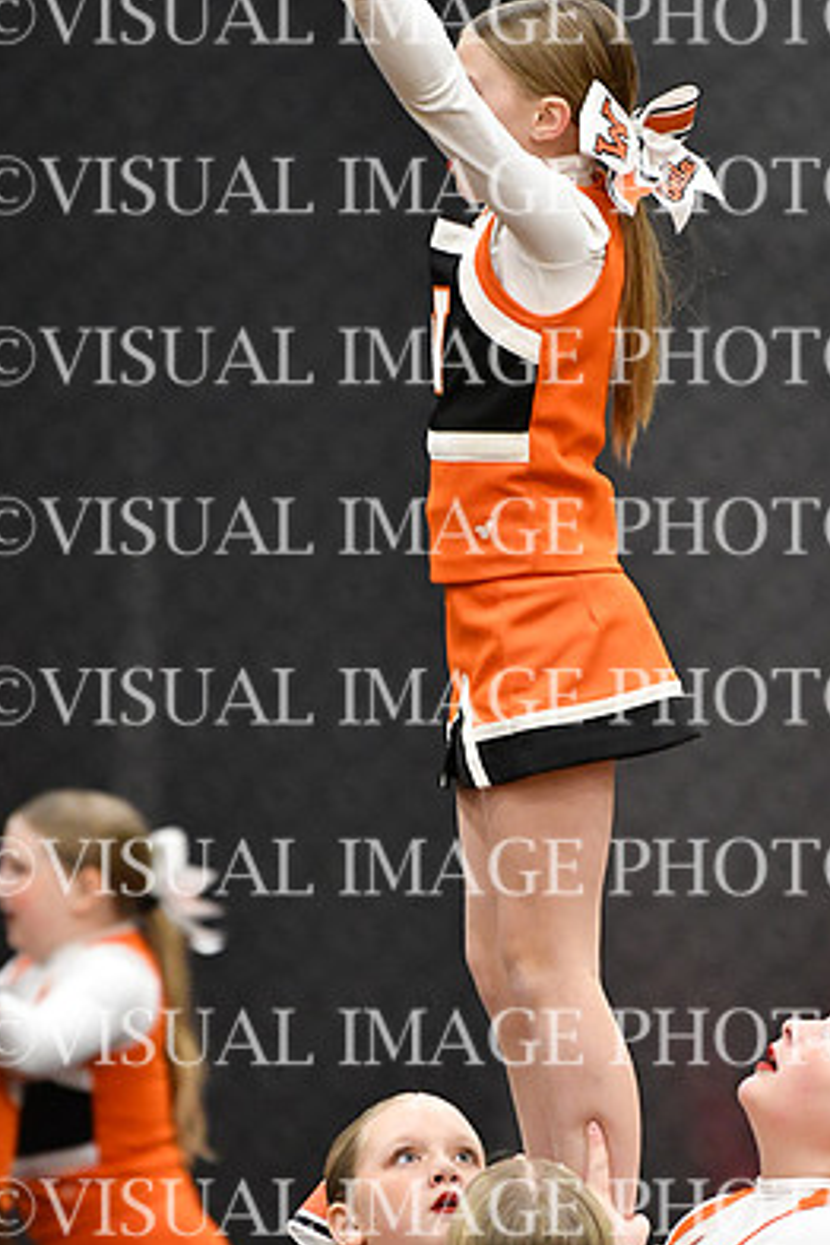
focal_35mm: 443
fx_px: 15319
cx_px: 588
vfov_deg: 4.7
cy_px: 611
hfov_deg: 3.1
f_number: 2.8
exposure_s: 1/800
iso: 5000
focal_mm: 200
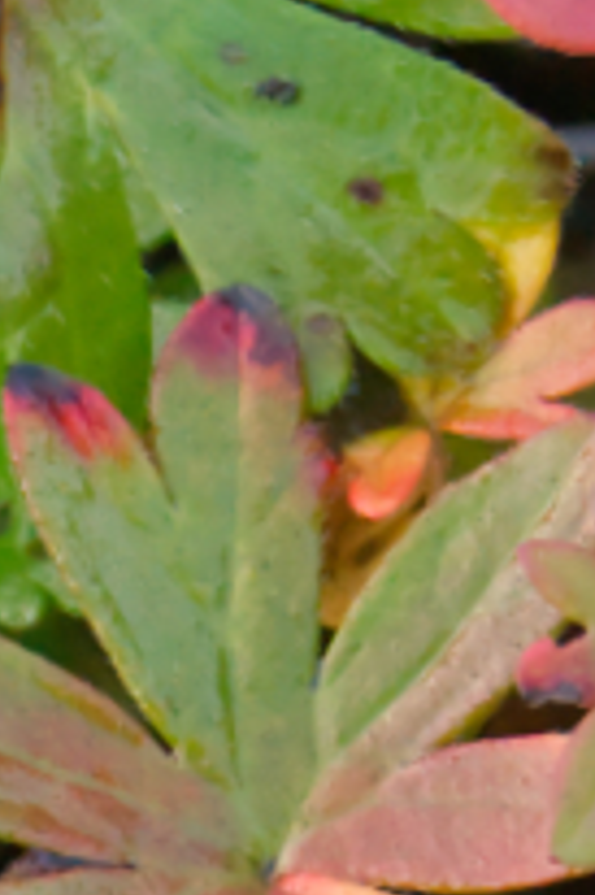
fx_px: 11942
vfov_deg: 4.3
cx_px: -660
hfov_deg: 2.8
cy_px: 1173
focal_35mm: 481
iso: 3200
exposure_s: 1/250
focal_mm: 55
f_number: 9
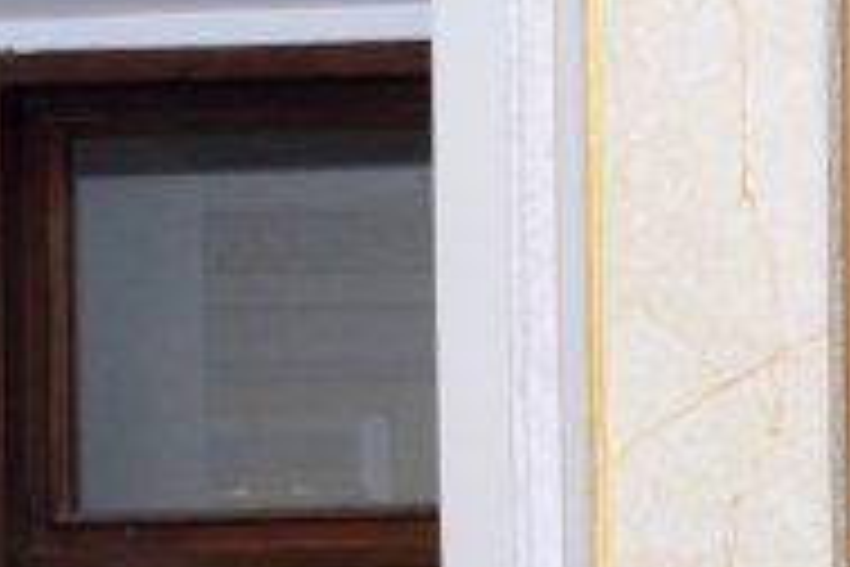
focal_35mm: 130
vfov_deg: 10.1
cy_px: 952
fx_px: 3069
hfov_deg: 13.9
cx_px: 1565
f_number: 5
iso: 2000
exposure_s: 1/200
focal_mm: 24
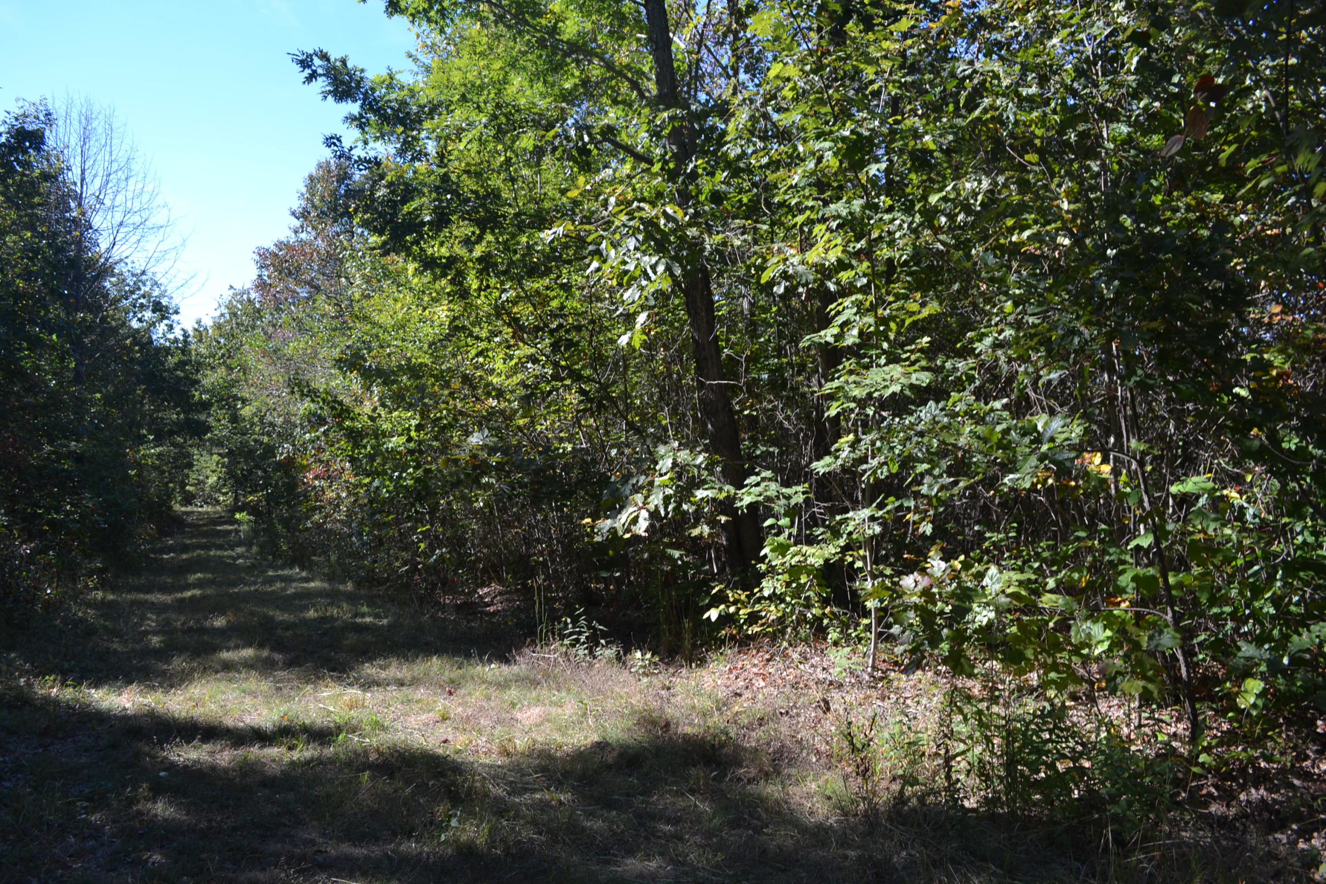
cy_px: 442
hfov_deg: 67.4
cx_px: 663
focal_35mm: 27
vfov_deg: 47.9
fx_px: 994
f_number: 5.6
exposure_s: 1/125
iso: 100
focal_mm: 18
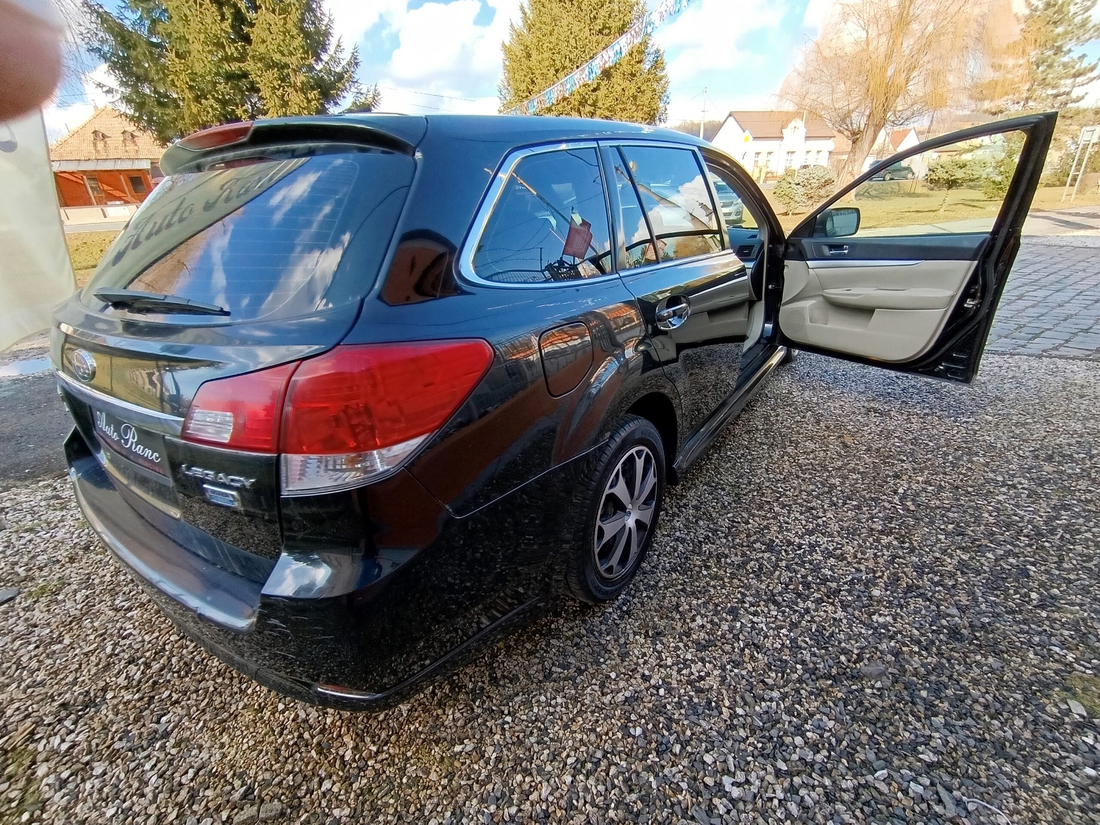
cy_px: 412
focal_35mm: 16
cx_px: 550
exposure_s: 1/123
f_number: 2.2
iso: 50
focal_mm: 1.65
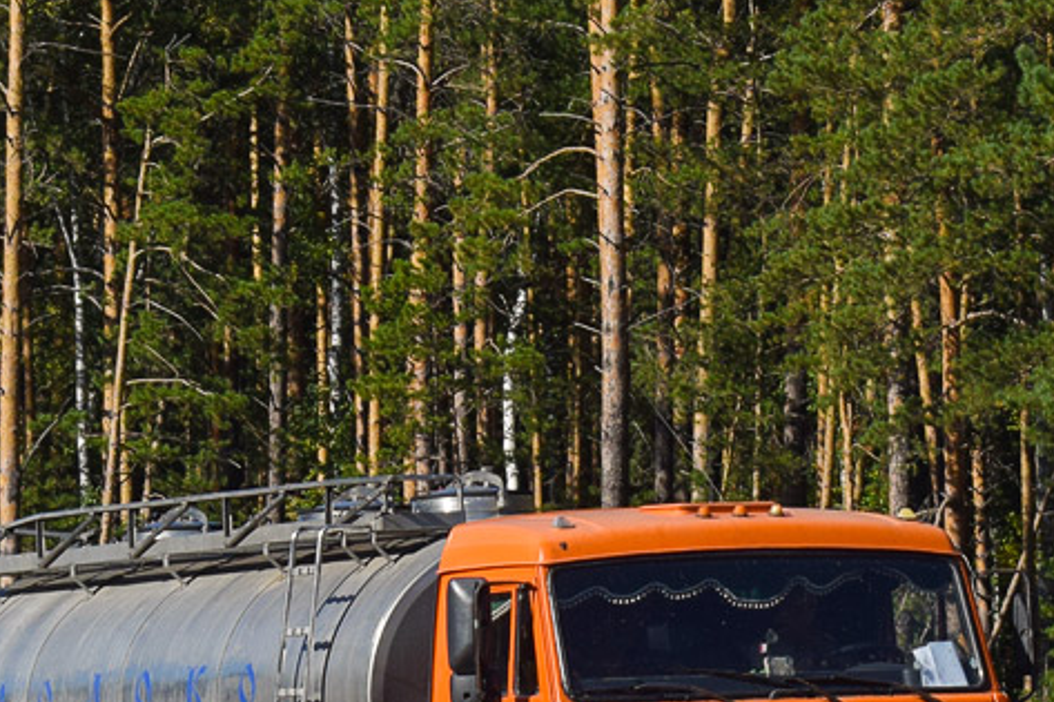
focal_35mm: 209
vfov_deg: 6.6
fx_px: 6124
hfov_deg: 9.8
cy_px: 557
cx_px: 343
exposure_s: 1/1000
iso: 200
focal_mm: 55
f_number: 7.1
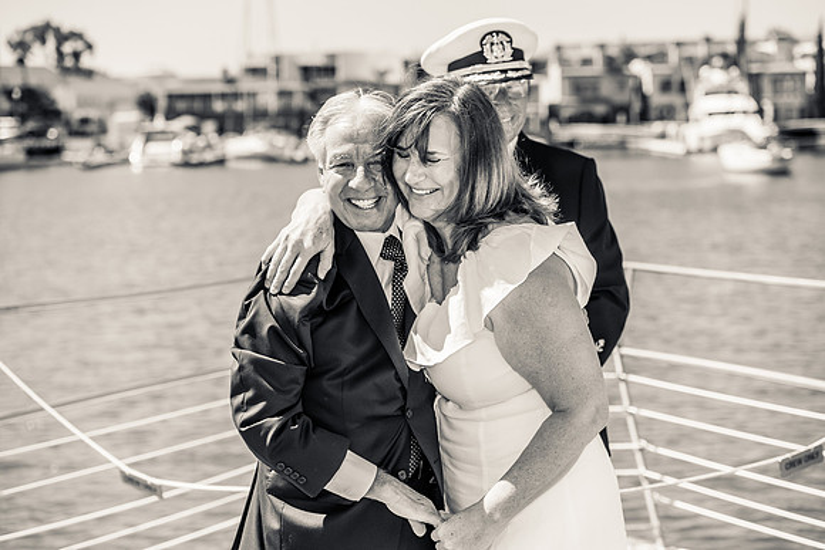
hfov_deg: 28.8
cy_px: 275
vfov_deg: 19.5
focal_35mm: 70
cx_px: 412
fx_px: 1604
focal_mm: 70
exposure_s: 1/8000
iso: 500
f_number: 4
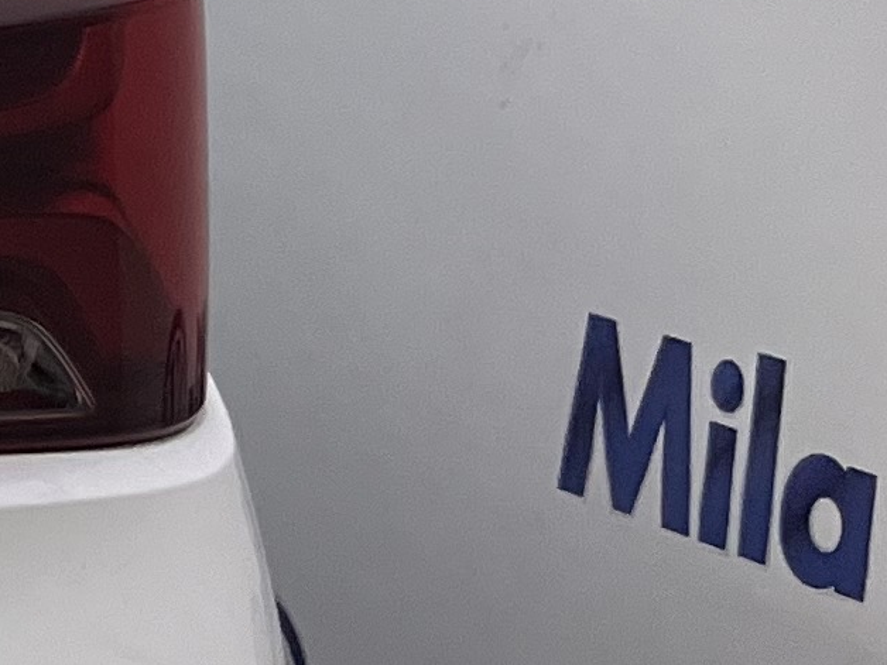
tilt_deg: -9.3
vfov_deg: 8.9
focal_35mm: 167
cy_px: 239
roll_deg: +0.3
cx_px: -1948
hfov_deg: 9.0
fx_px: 4279
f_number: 1.6
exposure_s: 1/120
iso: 125
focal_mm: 5.1
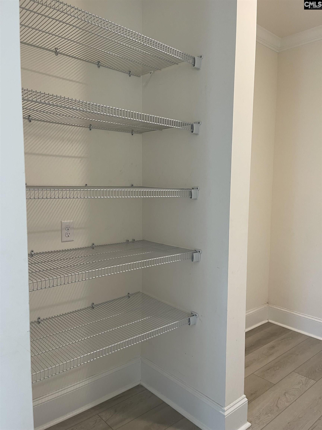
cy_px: 215
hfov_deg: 54.9
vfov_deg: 69.4
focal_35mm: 25
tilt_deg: -5.1
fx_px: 310
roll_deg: -0.6
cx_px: 161
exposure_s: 1/60
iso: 80
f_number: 1.6
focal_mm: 5.1
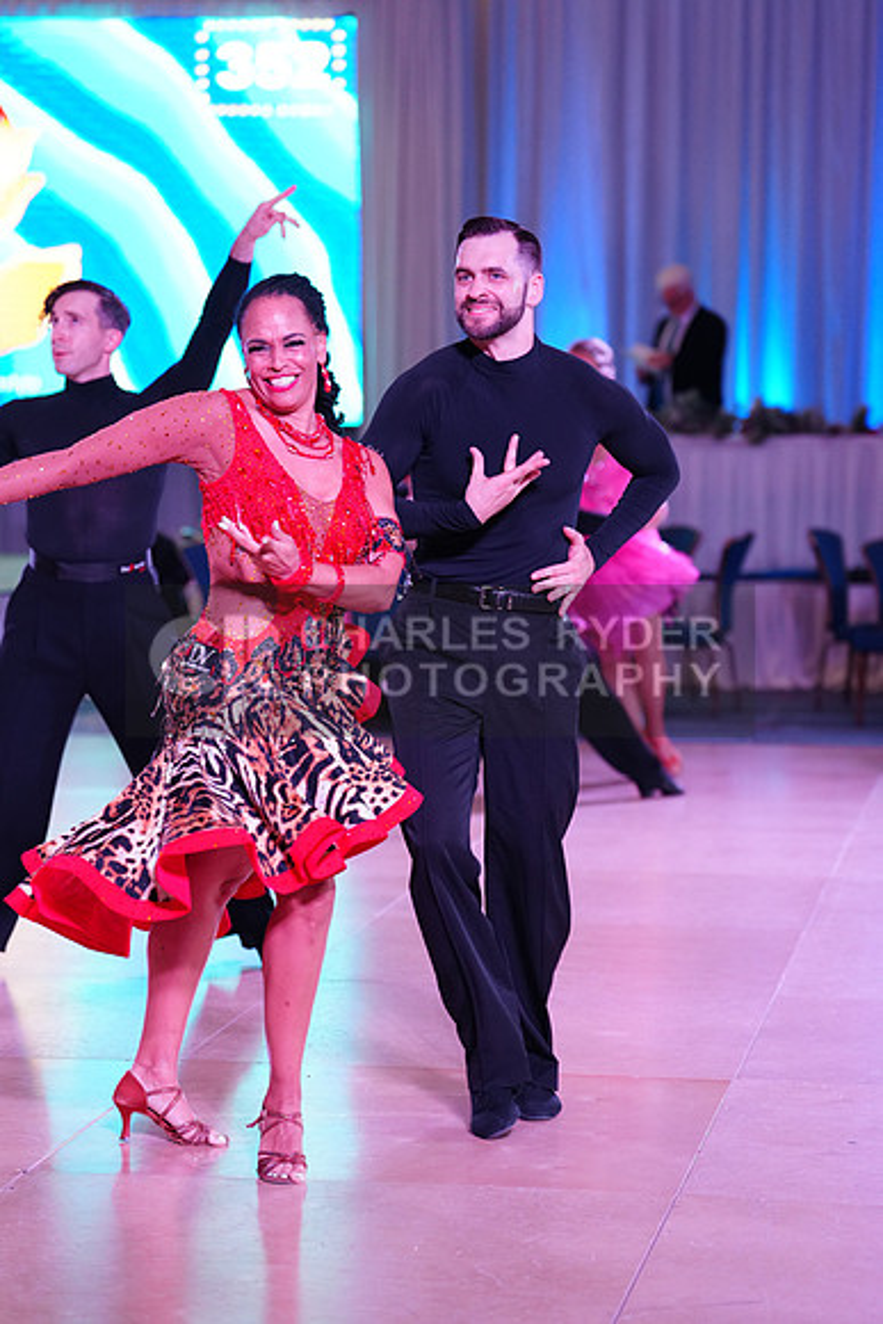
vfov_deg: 20.4
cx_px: 442
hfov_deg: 13.7
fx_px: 3677
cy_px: 662
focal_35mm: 100
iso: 2000
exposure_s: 1/500
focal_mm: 100
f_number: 2.8
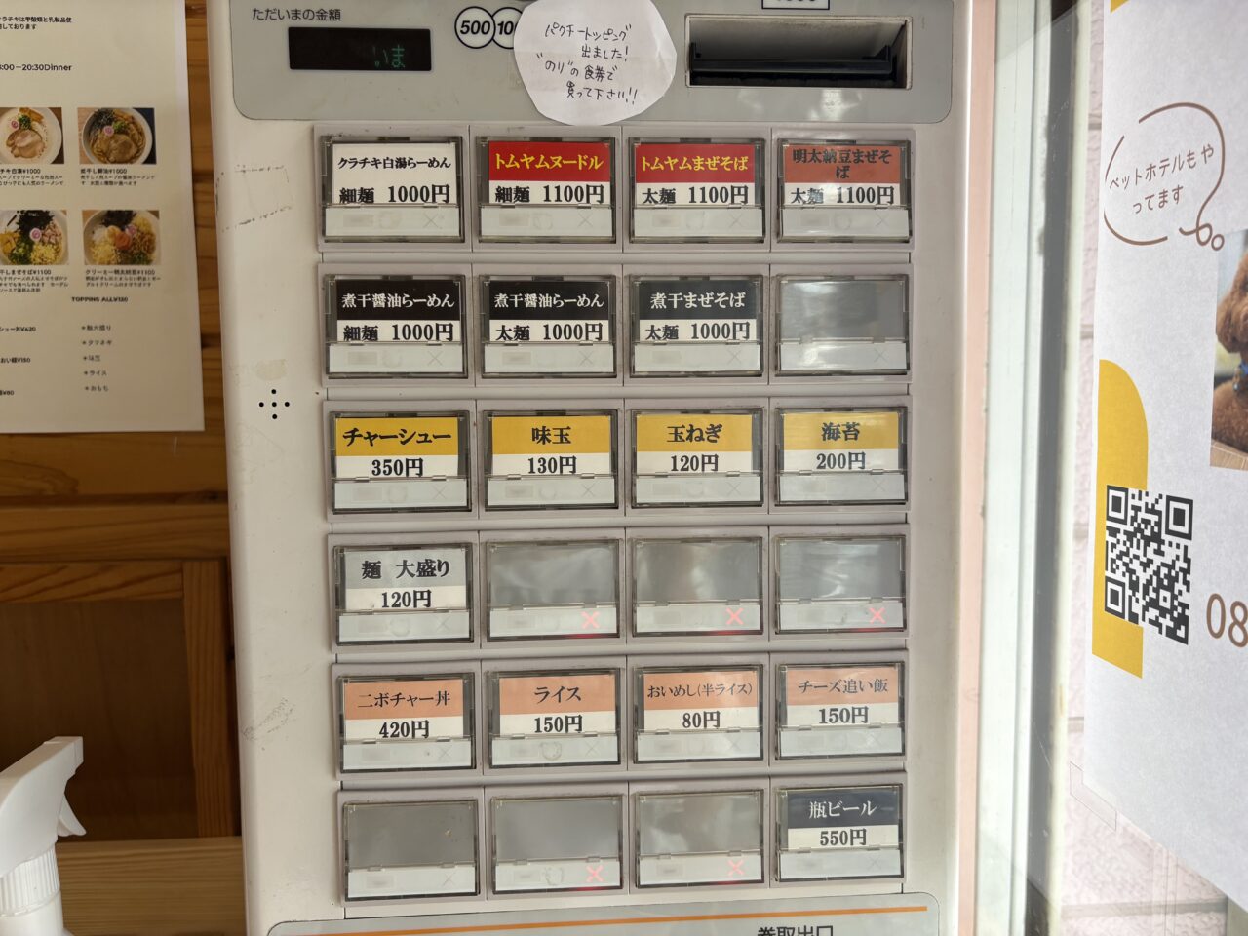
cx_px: 624
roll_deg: +0.7
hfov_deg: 67.3
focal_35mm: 26
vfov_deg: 53.1
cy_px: 468
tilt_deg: -5.3
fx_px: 937
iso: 40
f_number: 1.6
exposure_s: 1/311
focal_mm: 5.96
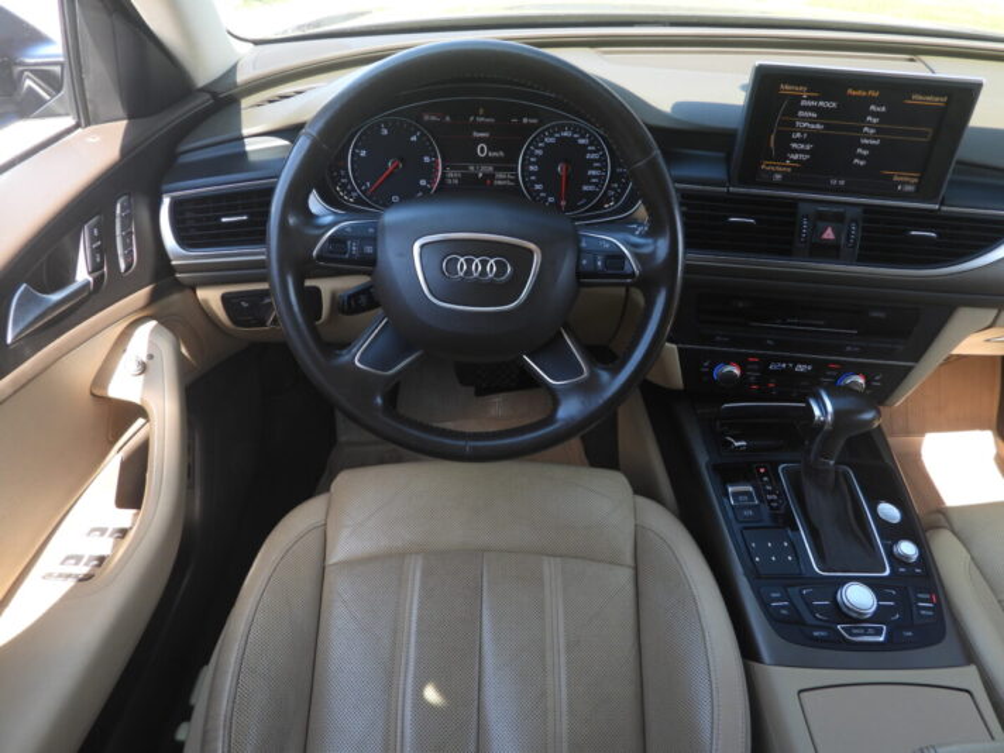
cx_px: 502
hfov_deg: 71.6
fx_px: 696
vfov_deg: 56.8
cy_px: 376
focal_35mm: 24
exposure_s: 1/40
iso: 100
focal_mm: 4.3
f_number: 2.8
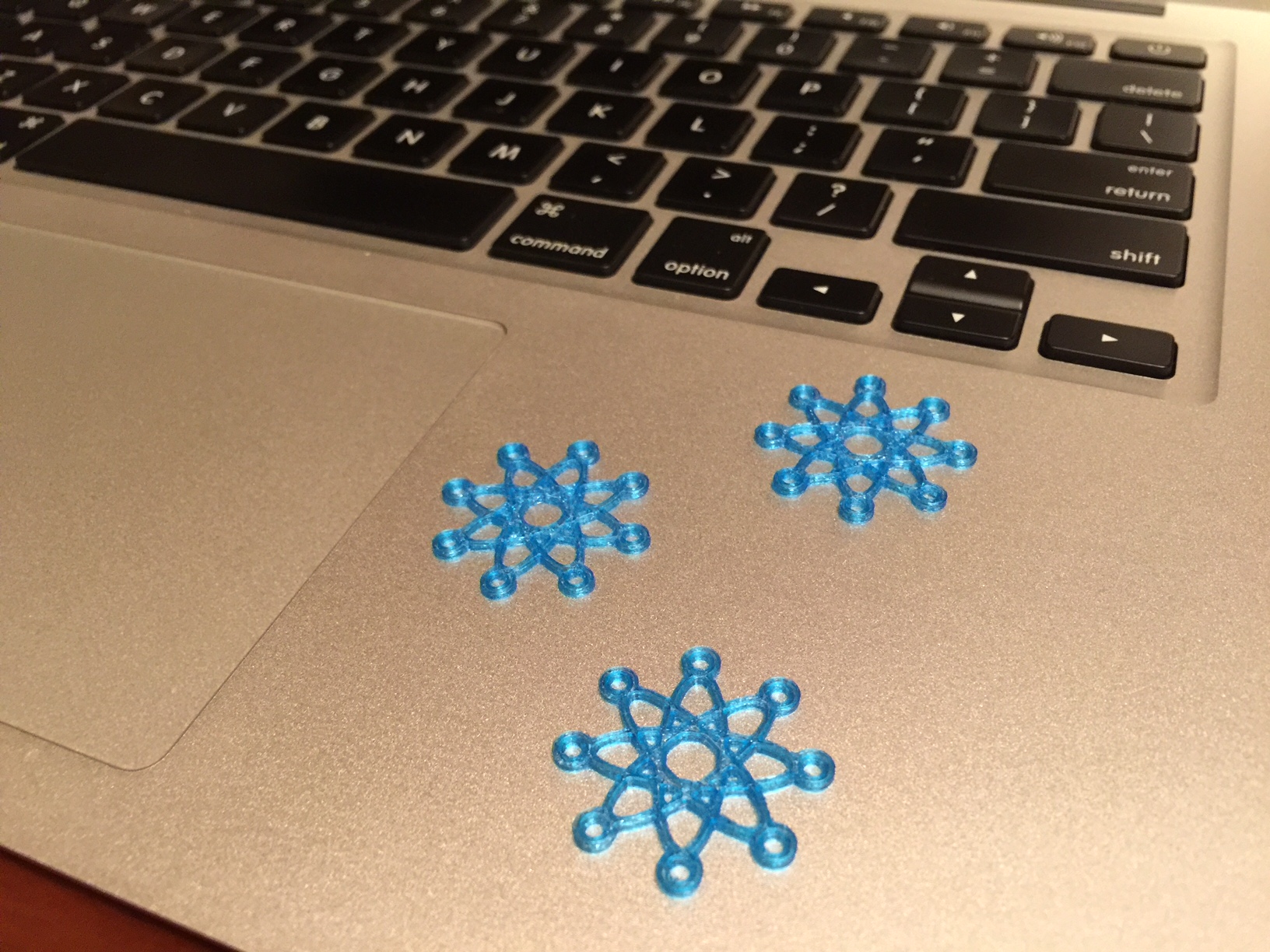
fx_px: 1064
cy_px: 476
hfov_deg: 61.7
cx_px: 635
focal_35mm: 29
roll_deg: +4.8
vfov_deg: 48.2
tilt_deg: -42.1
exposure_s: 1/15
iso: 125
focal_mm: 4.15
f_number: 2.2
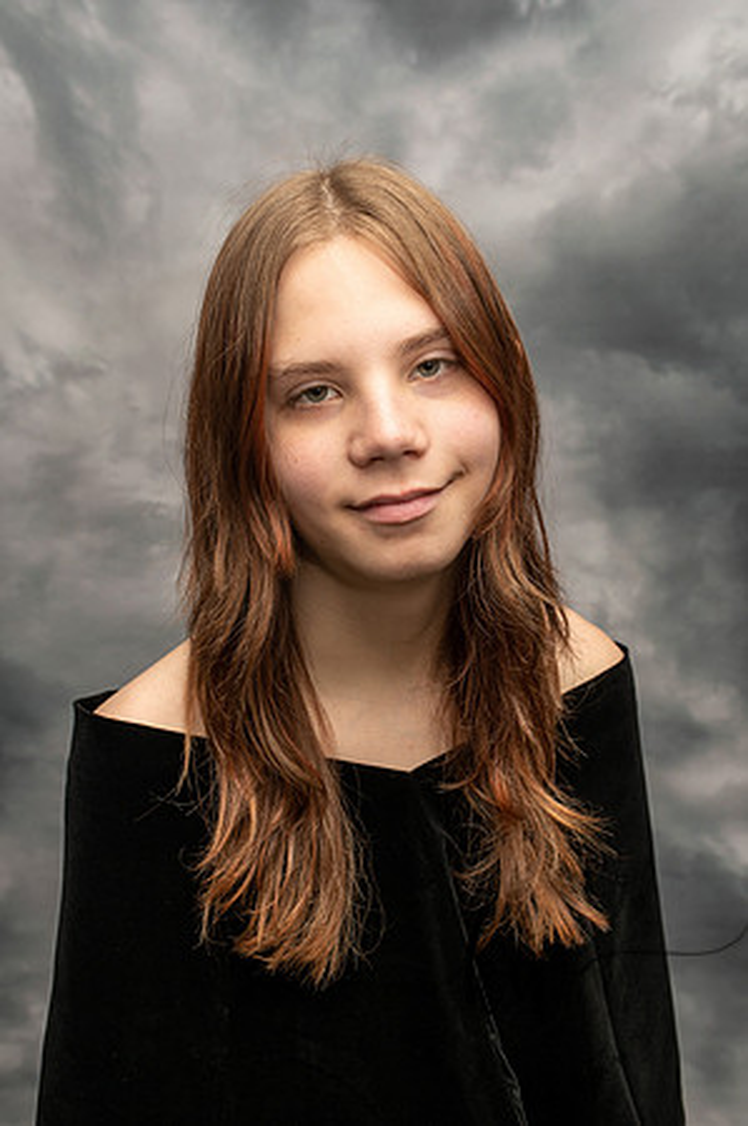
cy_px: 563
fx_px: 1093
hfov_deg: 37.8
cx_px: 374
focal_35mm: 35
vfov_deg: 54.5
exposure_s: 1/200
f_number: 8
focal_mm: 35
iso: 500
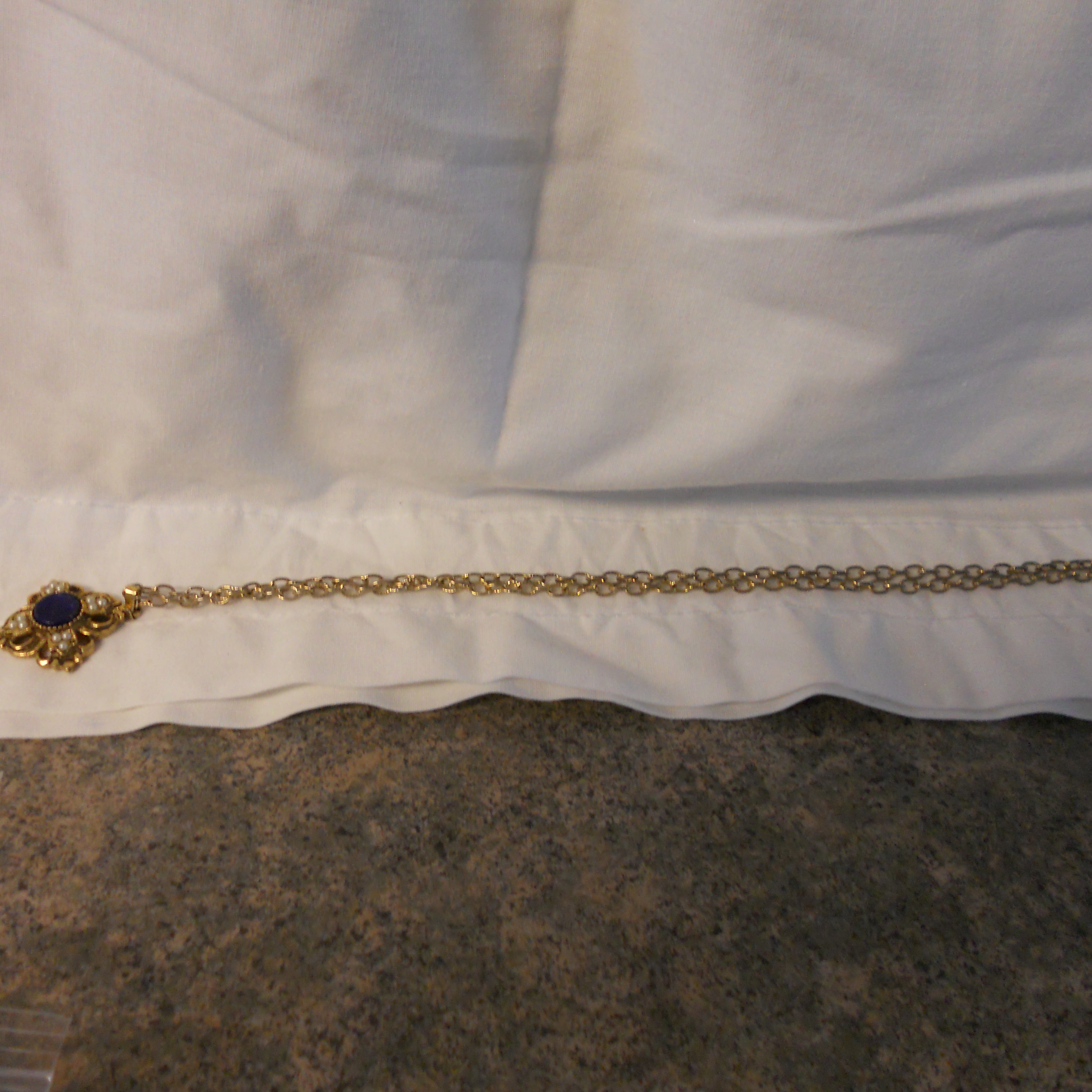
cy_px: 548
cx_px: 475
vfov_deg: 43.9
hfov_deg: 43.8
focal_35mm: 38
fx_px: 1356
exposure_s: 1/30
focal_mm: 5.8
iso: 250
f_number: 3.5
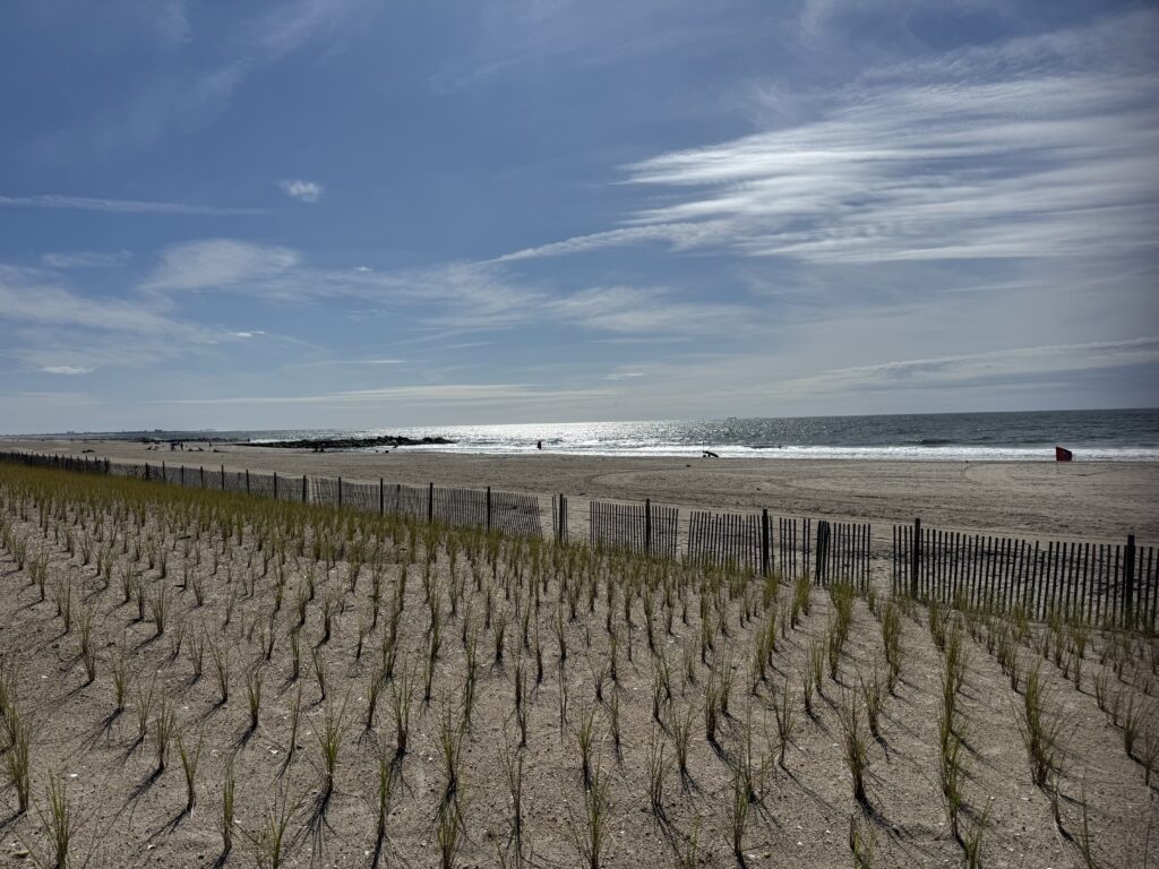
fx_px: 804
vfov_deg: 56.8
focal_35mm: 24
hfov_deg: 71.6
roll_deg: +1.2
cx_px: 580
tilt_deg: -1.6
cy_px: 434
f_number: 1.78
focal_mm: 6.76
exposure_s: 1/15152
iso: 64
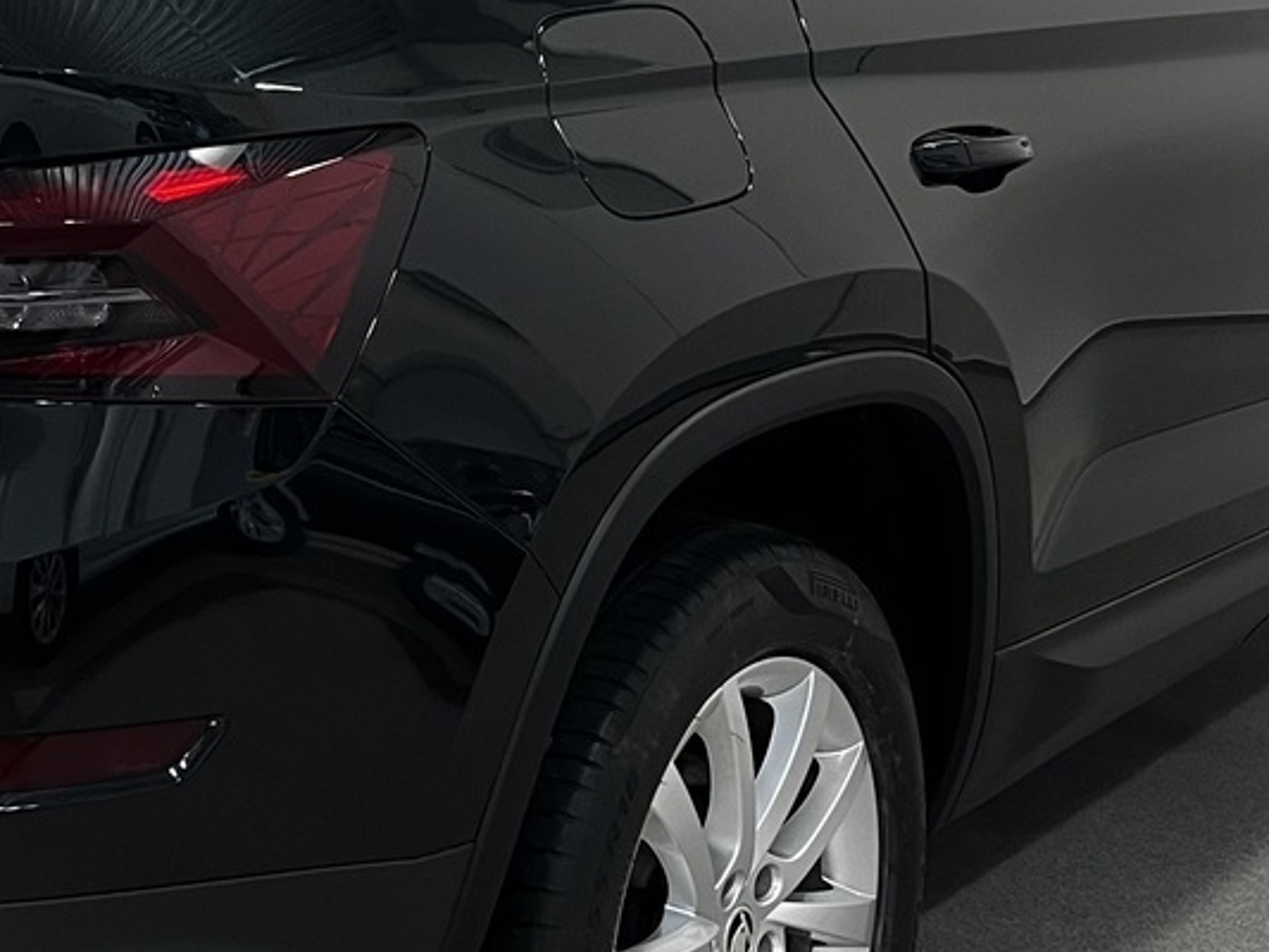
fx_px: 2860
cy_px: 424
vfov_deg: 18.9
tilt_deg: -12.7
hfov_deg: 24.6
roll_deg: +0.9
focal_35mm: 78
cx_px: 260
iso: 100
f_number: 1.5
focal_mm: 5.7
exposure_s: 1/50
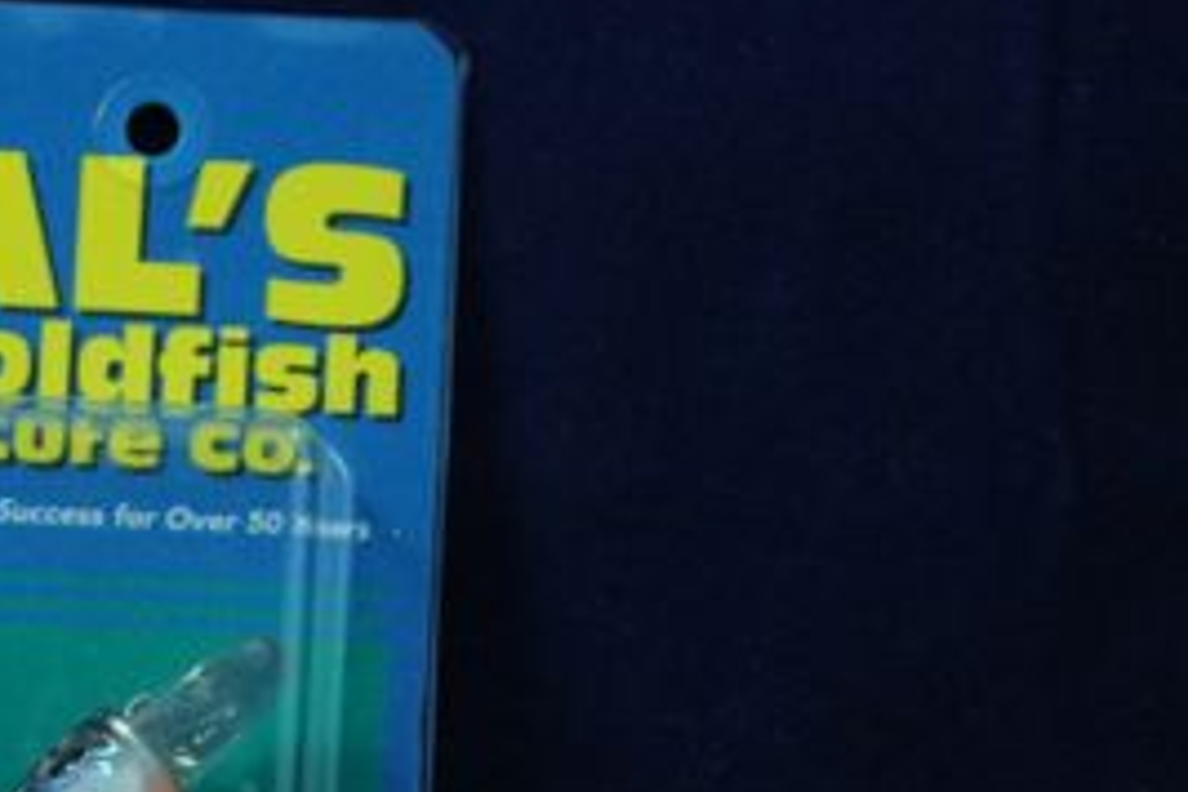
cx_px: 169
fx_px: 6665
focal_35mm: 202
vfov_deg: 6.8
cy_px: 885
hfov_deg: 10.1
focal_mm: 50
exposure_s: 1/100
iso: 1600
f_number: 5.6
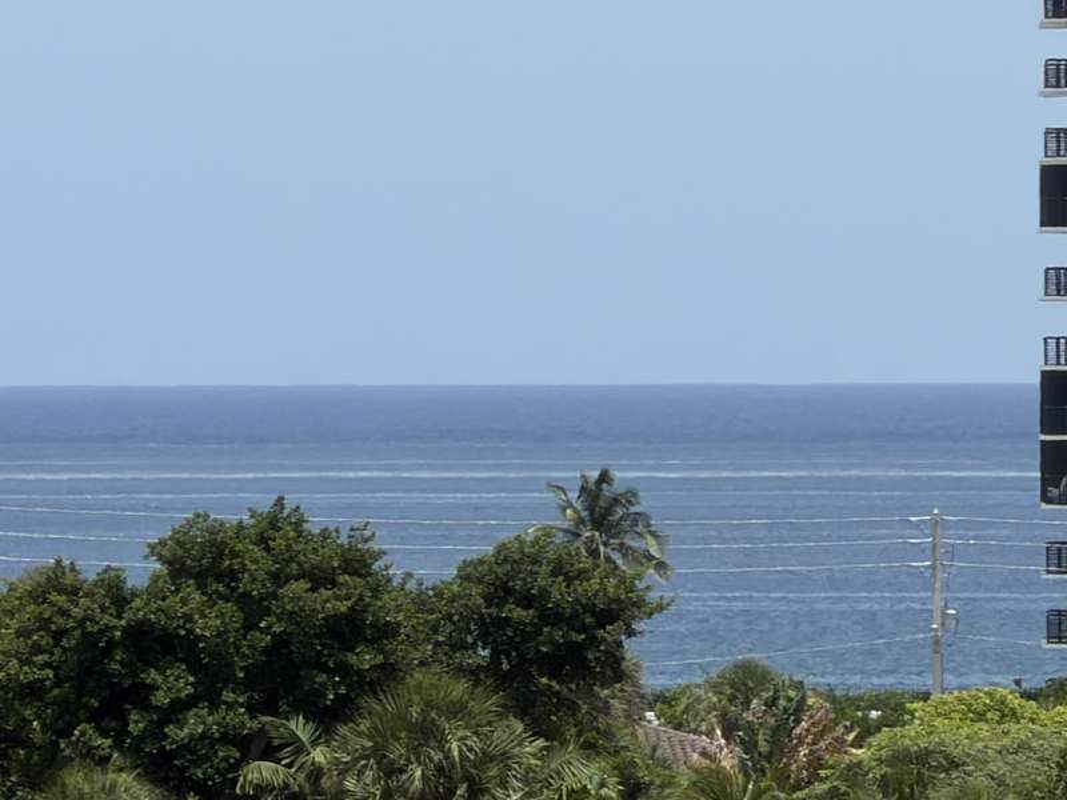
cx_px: 534
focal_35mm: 630
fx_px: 19419
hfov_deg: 3.1
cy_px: 400
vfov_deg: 2.4
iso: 20
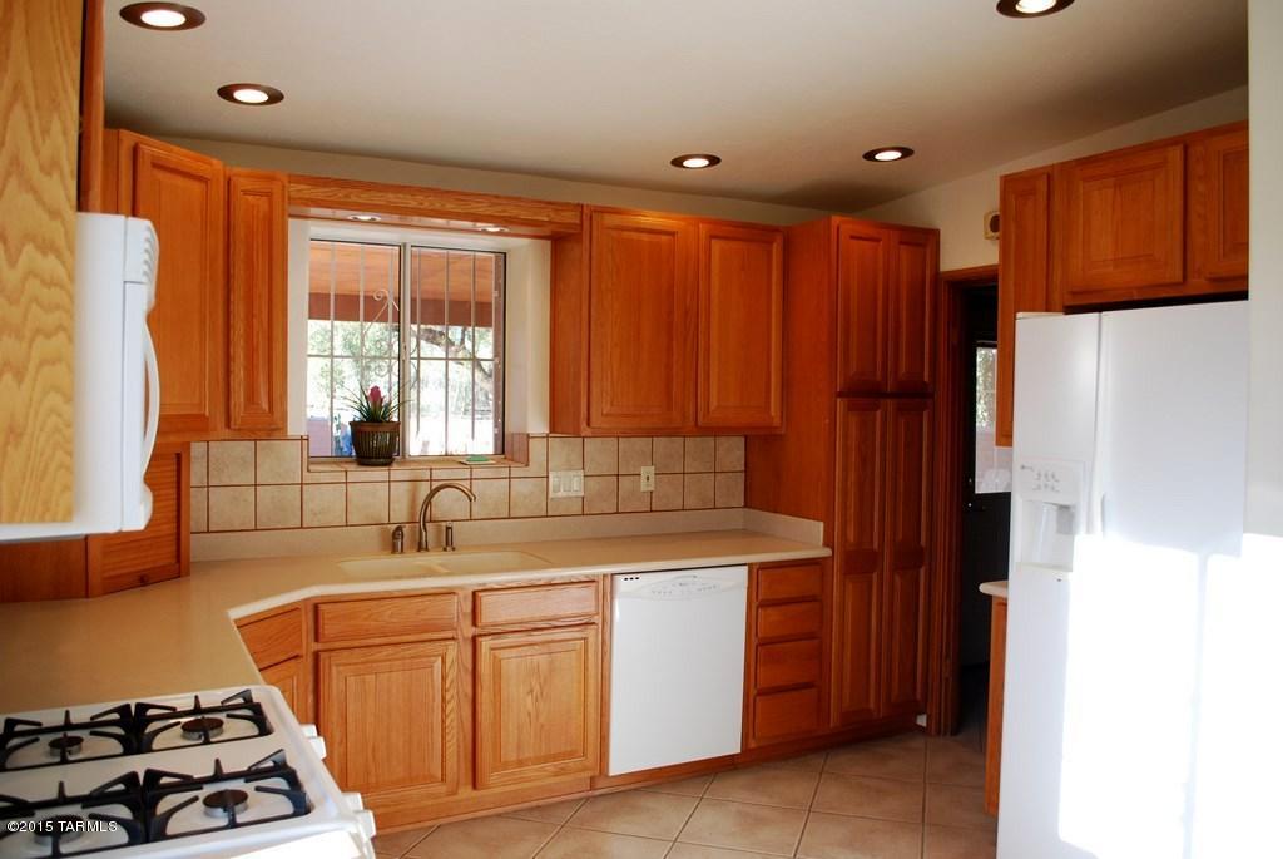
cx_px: 642
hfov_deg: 67.3
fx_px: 963
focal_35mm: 27
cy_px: 430
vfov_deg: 48.0
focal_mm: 18
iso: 200
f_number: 4
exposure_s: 1/60
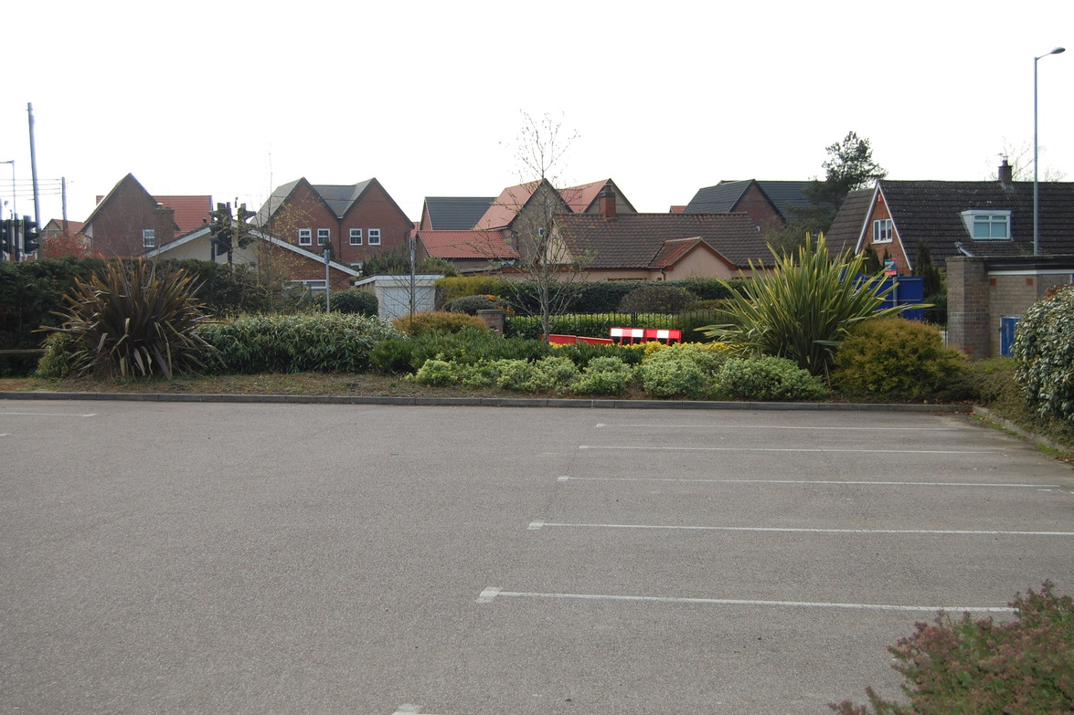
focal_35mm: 49
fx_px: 1462
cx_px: 543
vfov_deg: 27.5
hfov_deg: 40.3
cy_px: 361
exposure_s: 1/500
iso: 200
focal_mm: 32
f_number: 5.6
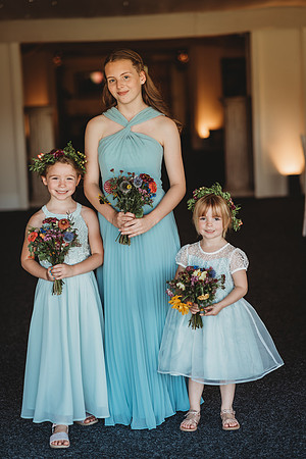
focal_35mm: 85
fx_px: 1084
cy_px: 230
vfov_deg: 23.9
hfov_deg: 16.1
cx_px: 153
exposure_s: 1/125
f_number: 2.2
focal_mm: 85
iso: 125
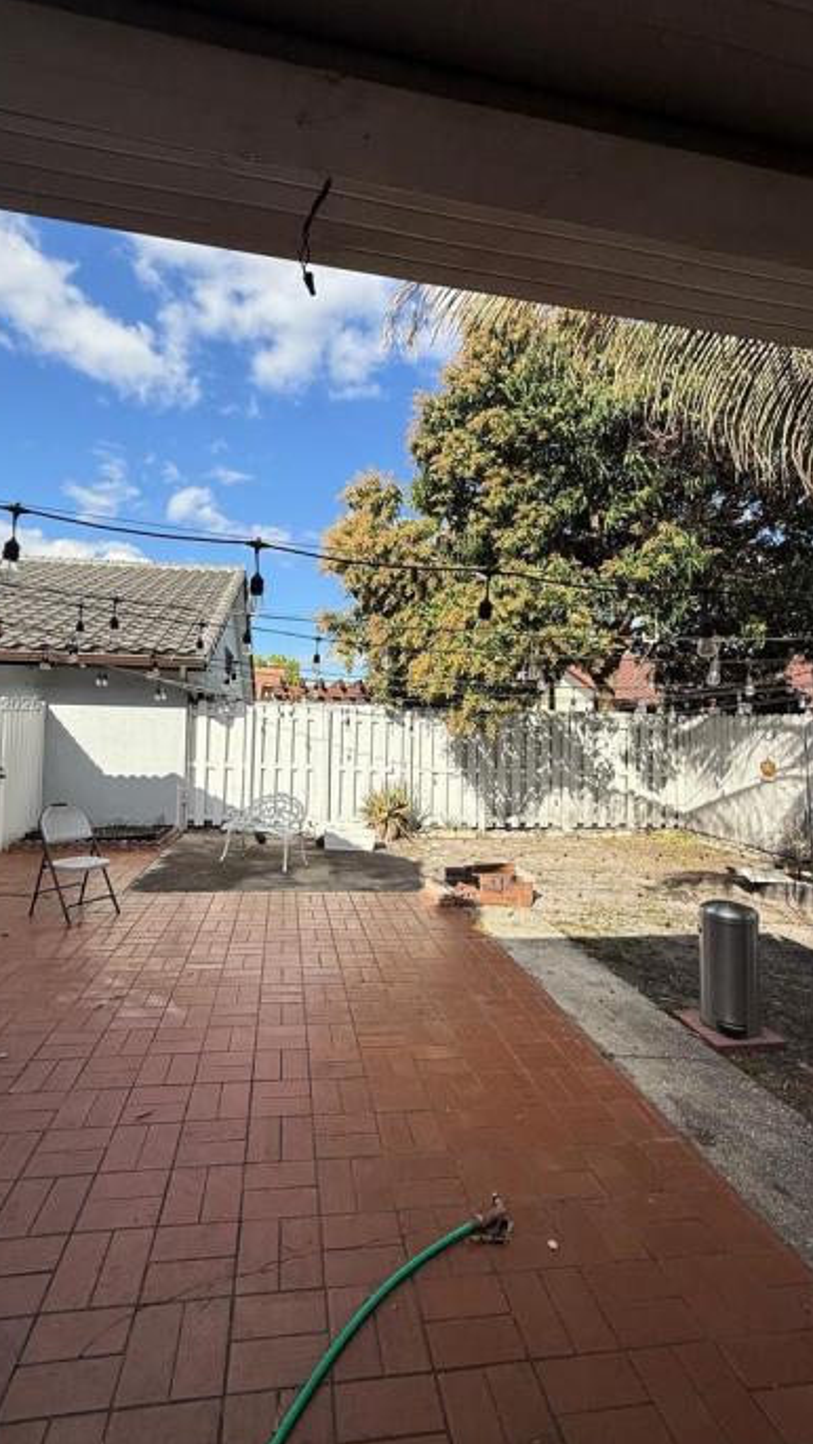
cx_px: 375
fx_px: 613
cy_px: 705
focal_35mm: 16
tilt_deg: +2.8
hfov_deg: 67.0
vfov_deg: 99.3
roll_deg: -1.7
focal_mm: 2.22
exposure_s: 1/1961
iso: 50
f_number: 2.2
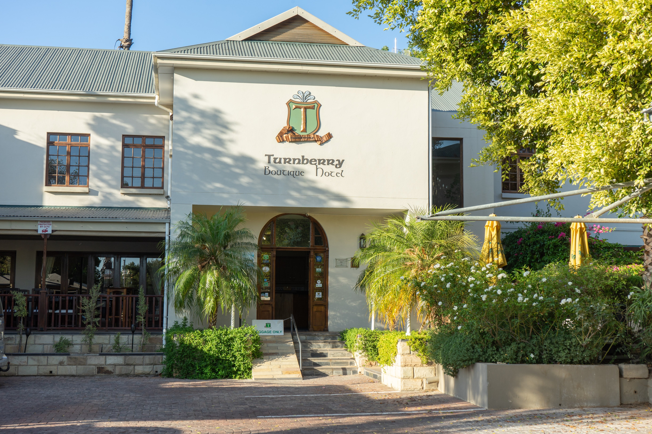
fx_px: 887
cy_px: 217
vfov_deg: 27.5
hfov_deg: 40.3
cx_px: 326
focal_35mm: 49
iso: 100
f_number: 9
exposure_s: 1/100
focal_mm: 49
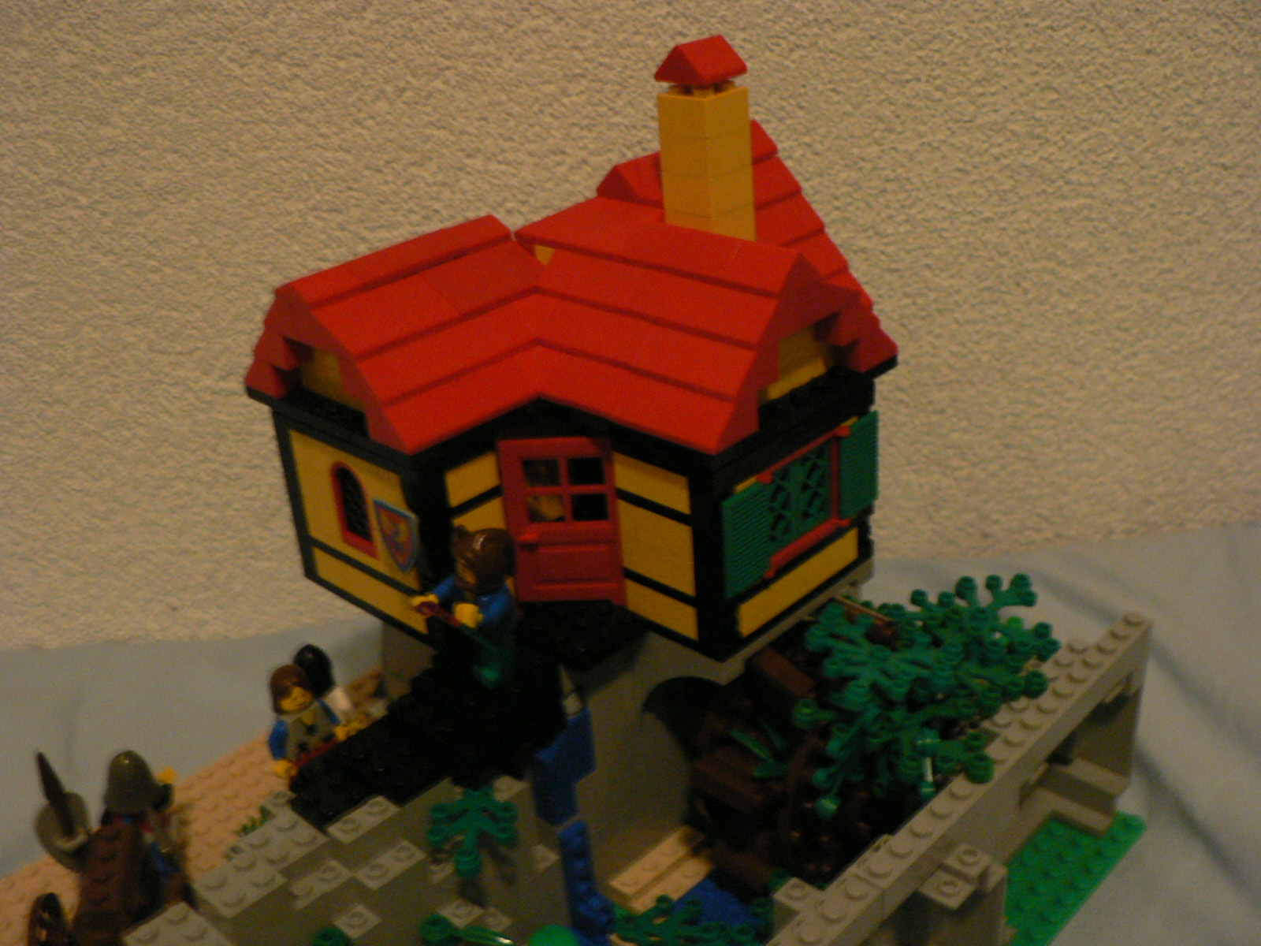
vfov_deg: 39.7
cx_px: 630
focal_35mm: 36
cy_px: 473
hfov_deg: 51.4
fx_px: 1311
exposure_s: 1/4
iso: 200
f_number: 2.8
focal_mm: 6
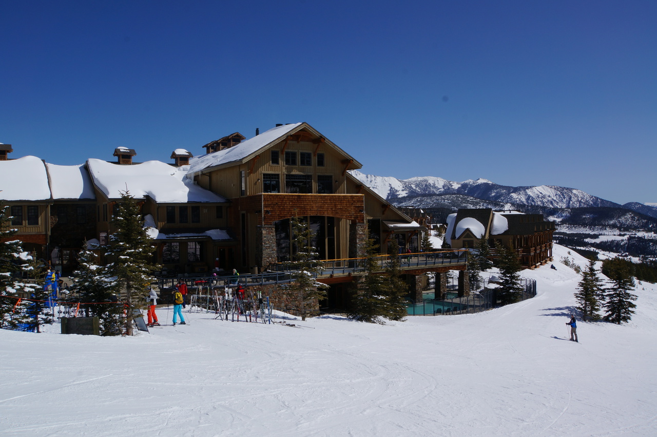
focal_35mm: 29
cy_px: 218
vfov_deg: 44.7
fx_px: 531
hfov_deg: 63.5
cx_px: 328
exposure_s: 1/200
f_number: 16
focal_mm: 19.4
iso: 100
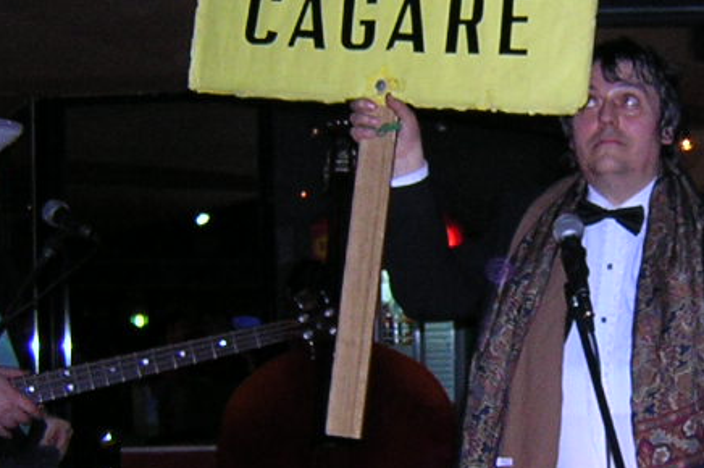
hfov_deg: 22.6
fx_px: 1720
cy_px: 245
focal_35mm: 88
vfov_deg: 15.5
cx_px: 614
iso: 274
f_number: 2.6
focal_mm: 4.7
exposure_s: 1/60.1
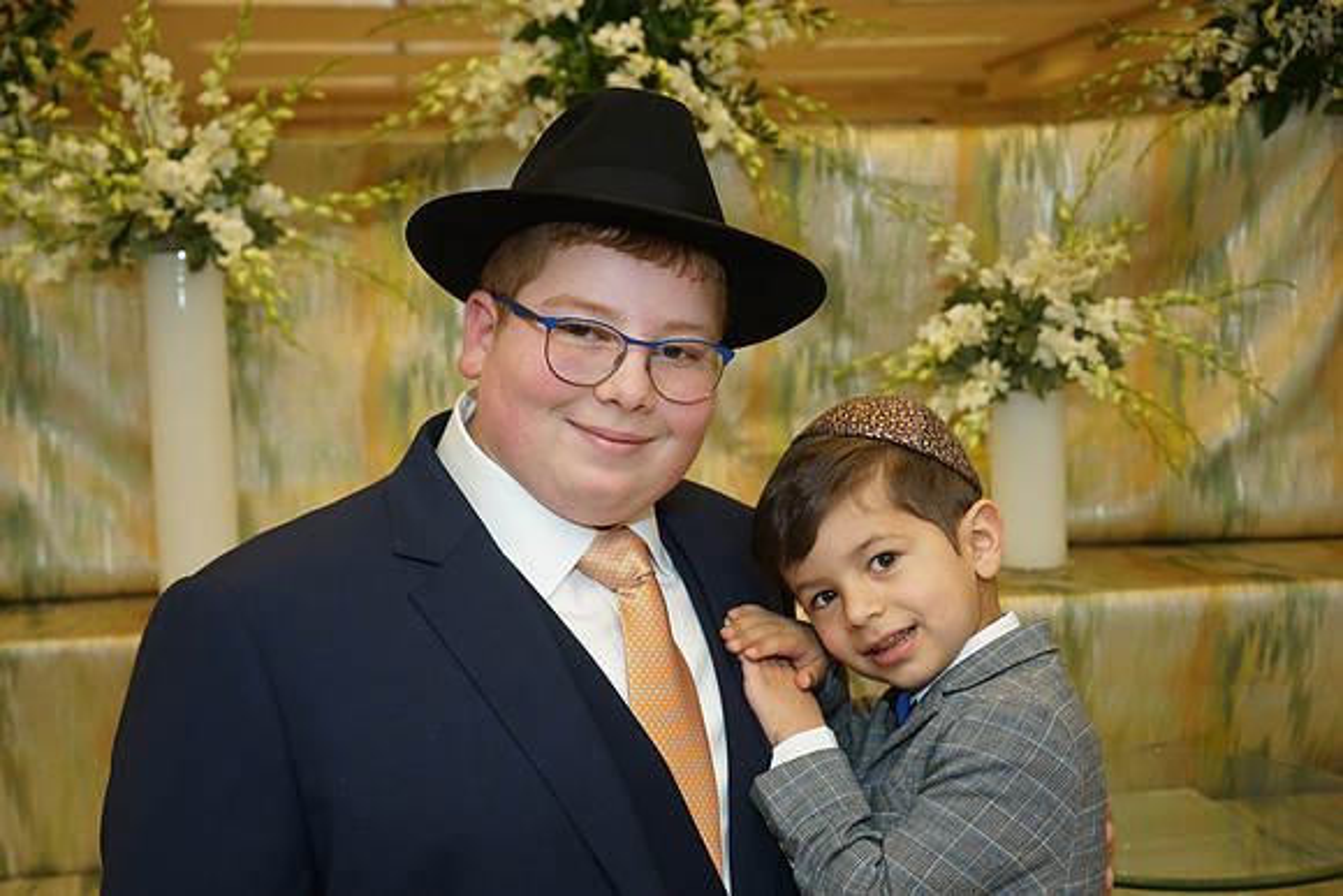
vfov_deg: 30.5
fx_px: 1642
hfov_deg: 44.5
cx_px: 672
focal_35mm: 44
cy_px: 448
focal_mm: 44
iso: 400
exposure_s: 1/100
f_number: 5.6
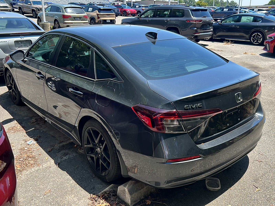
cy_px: 103
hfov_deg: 65.3
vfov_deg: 51.4
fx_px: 214
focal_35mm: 27
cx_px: 138
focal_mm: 5.7
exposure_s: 1/1431
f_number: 1.5
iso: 50
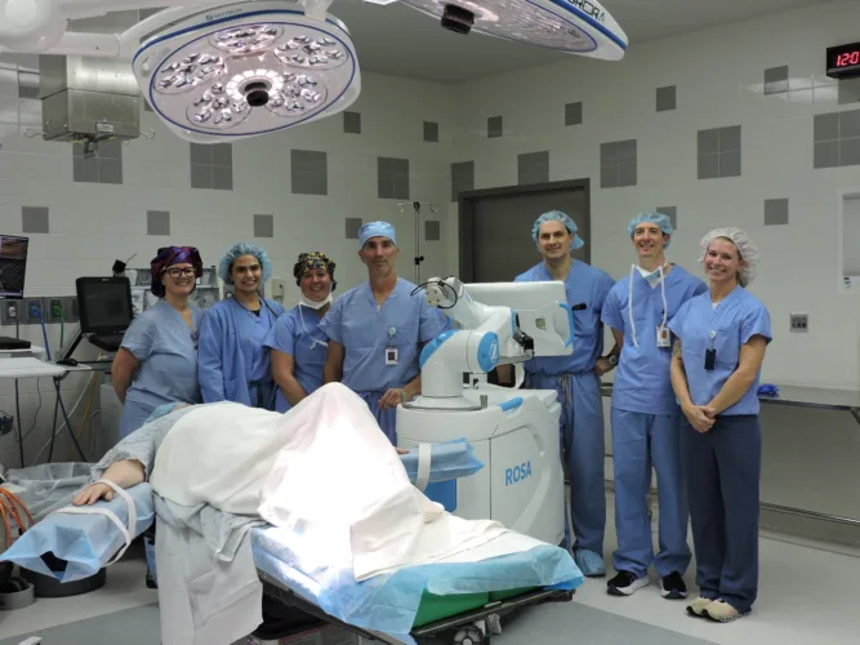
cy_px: 322
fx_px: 994
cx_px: 430
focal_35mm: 40
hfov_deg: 46.8
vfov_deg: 35.9
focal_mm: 7.1
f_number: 3.3
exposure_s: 1/50
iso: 100
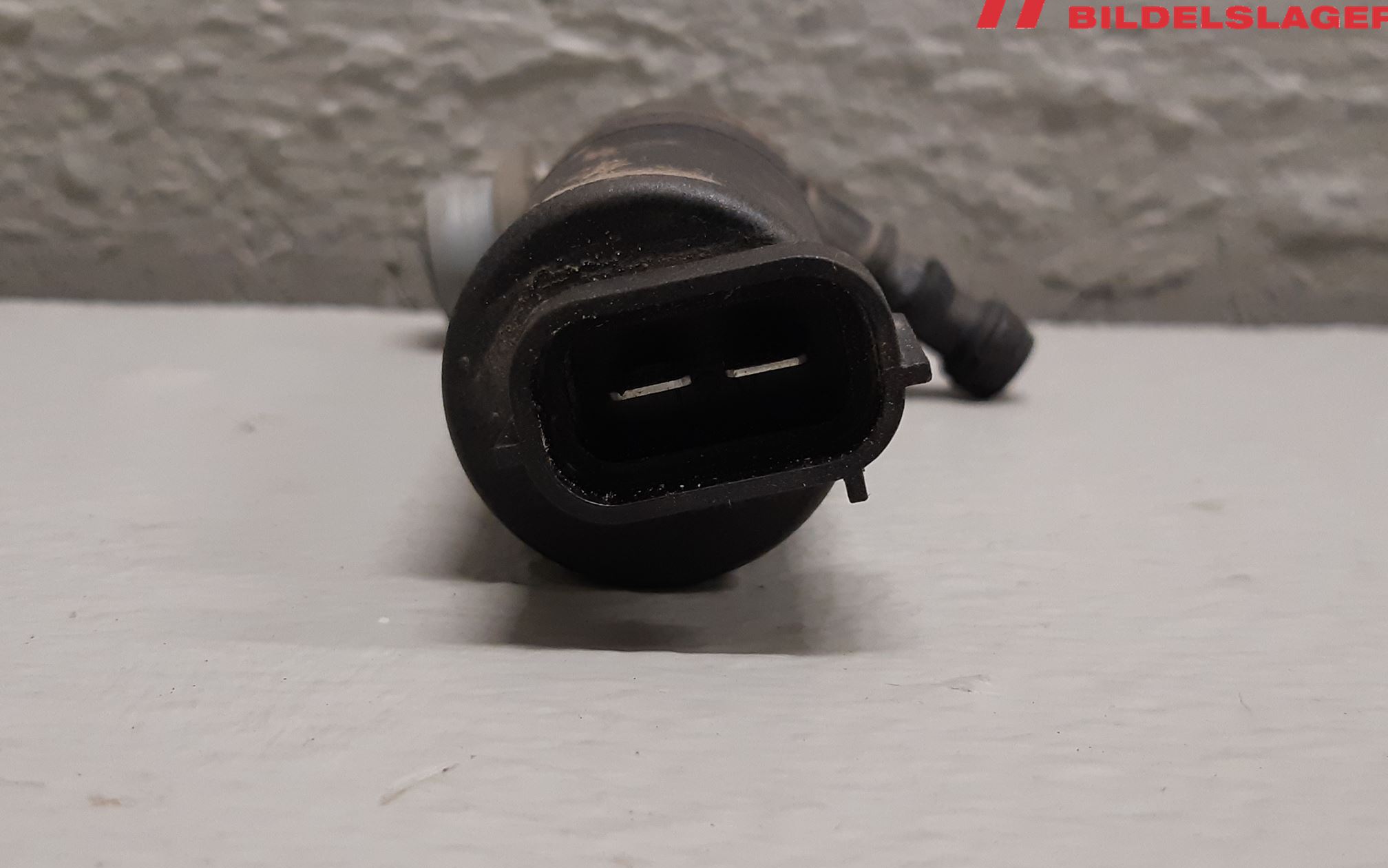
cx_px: 694
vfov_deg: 44.5
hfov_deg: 66.5
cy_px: 441
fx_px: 1059
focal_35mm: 28
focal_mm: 3.93
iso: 160
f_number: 1.7
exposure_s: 1/50
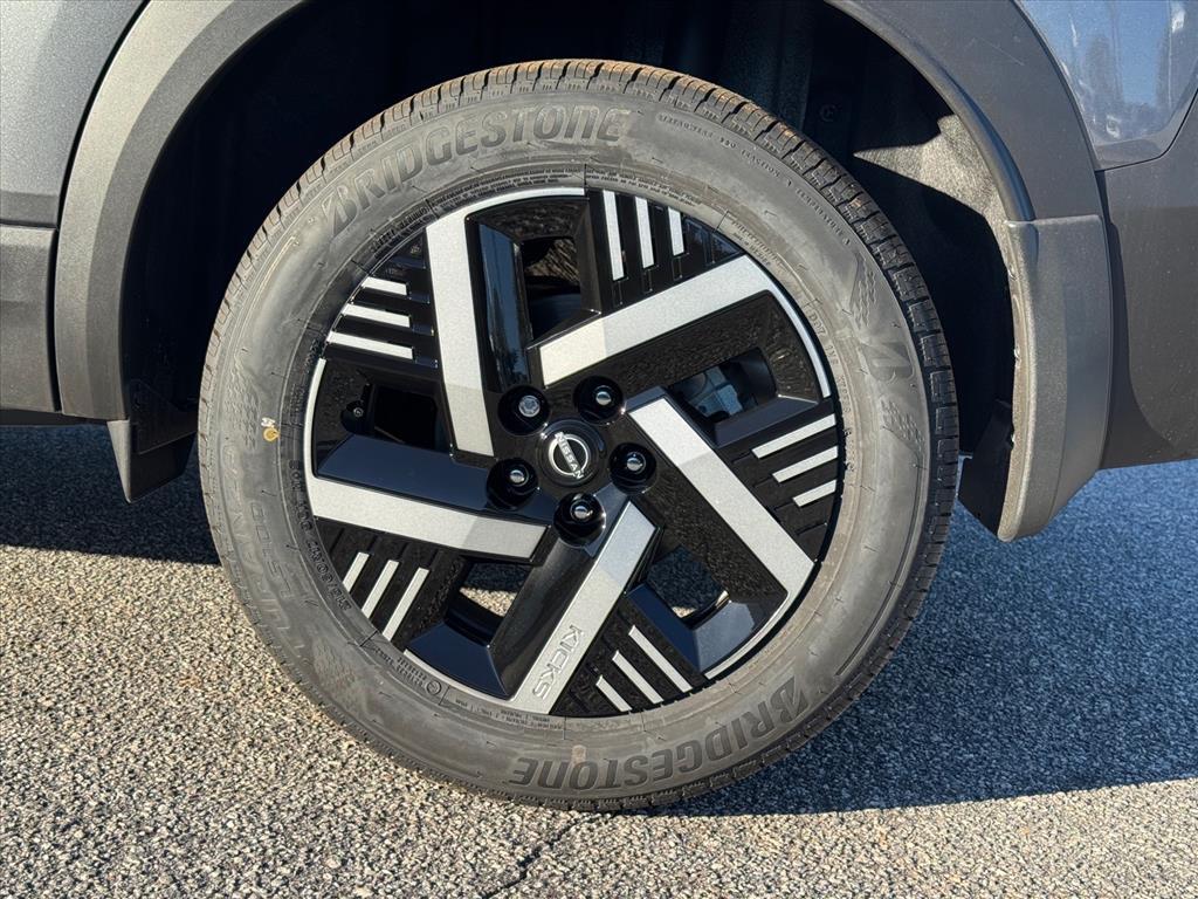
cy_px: 450
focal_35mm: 48
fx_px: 1661
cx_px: 599
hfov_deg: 39.7
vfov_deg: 30.3
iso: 64
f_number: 1.78
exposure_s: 1/1312
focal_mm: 6.76
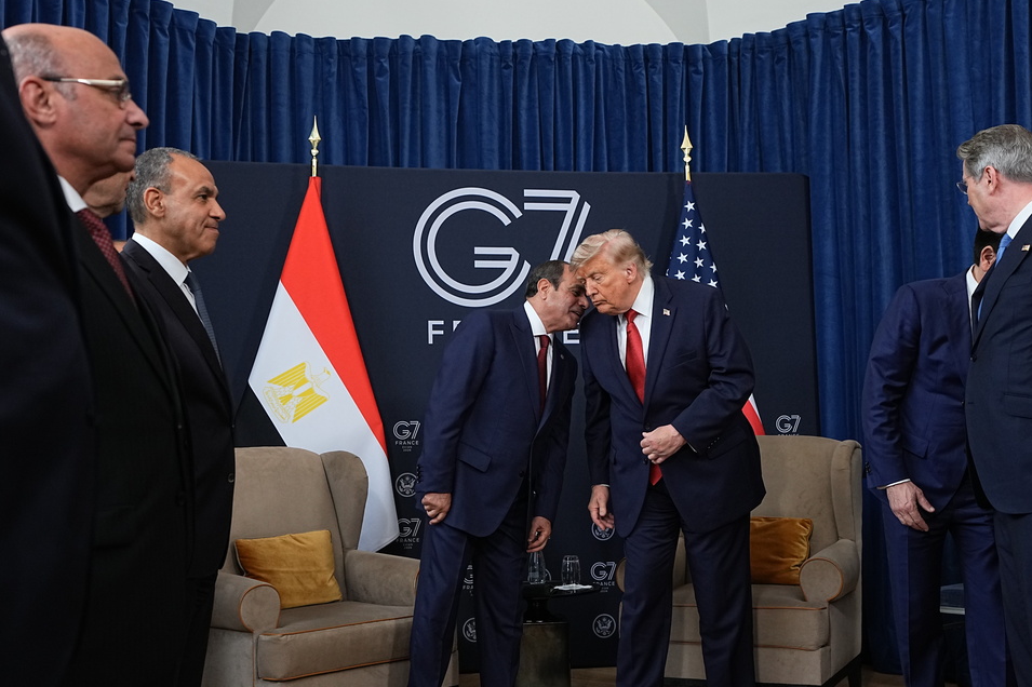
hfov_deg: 44.4
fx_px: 1261
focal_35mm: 44
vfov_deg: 30.5
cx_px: 588
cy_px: 376
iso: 2000
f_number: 4
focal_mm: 35
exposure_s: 1/400
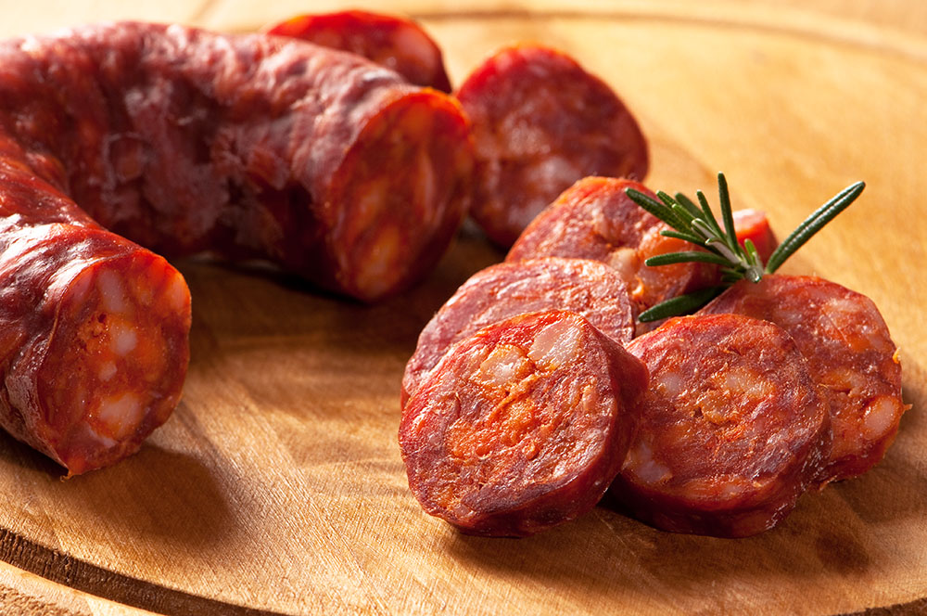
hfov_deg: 13.1
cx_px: 464
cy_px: 308
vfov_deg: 8.7
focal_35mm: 158
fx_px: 4050
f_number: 11
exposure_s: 1/60
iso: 200
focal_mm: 105
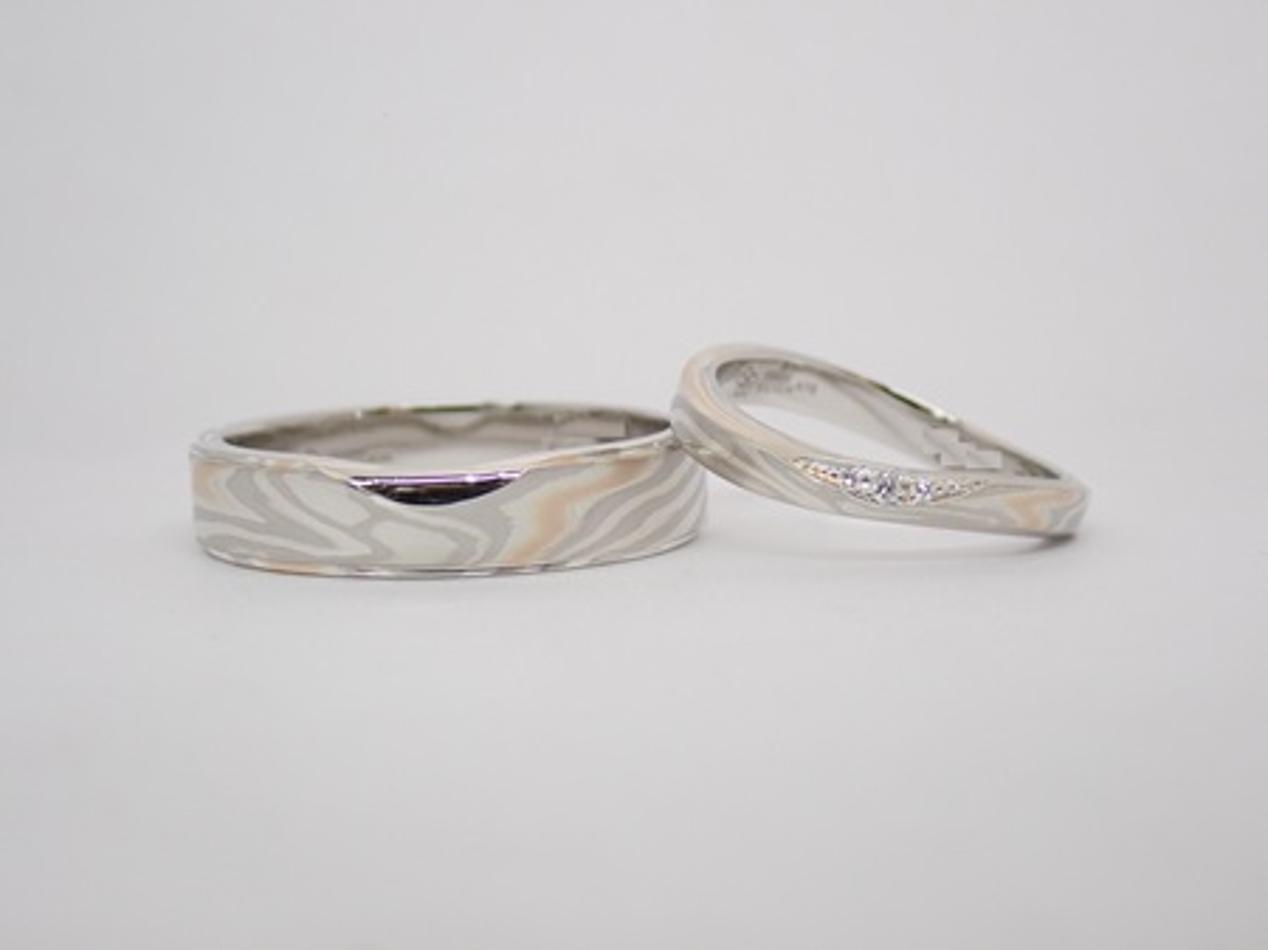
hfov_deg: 25.3
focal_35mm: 77
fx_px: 2819
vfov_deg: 19.1
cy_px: 475
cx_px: 634
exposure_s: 1/100
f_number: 4.1
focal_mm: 13.65
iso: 200
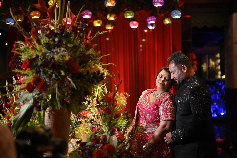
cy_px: 79
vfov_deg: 27.0
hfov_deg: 39.6
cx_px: 118
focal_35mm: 50
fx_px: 329
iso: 500
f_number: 2
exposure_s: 1/200
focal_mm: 50
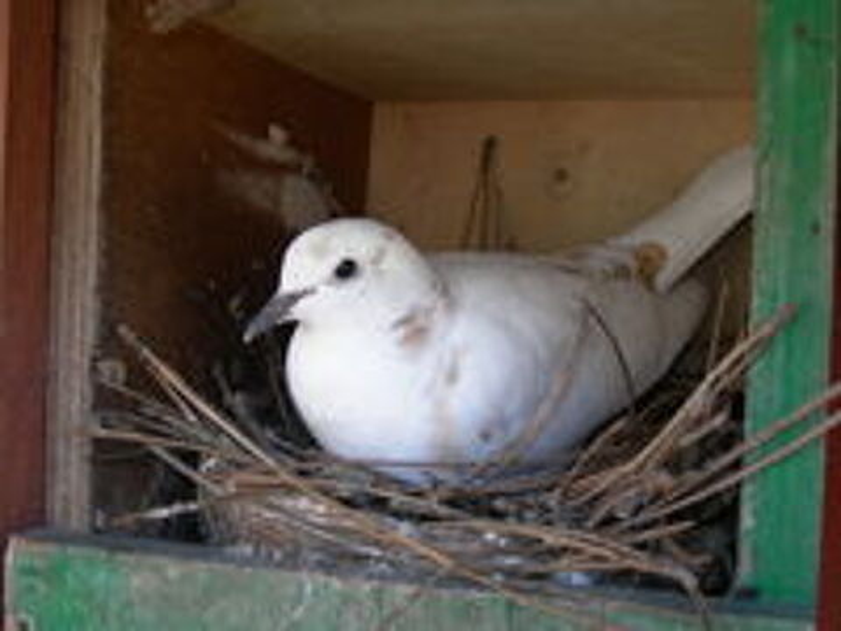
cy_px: 316
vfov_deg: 28.6
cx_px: 420
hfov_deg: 37.5
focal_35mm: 51
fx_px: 1239
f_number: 3.2
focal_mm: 10.6
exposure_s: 1/30.3
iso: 50
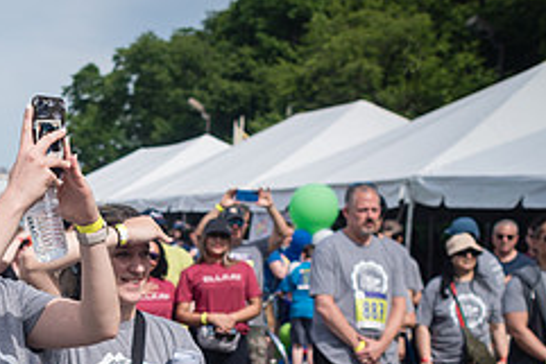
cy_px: 401
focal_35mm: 90
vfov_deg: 14.8
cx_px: -27
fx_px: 1366
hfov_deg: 21.6
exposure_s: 1/2500
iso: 200
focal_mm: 35
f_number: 4
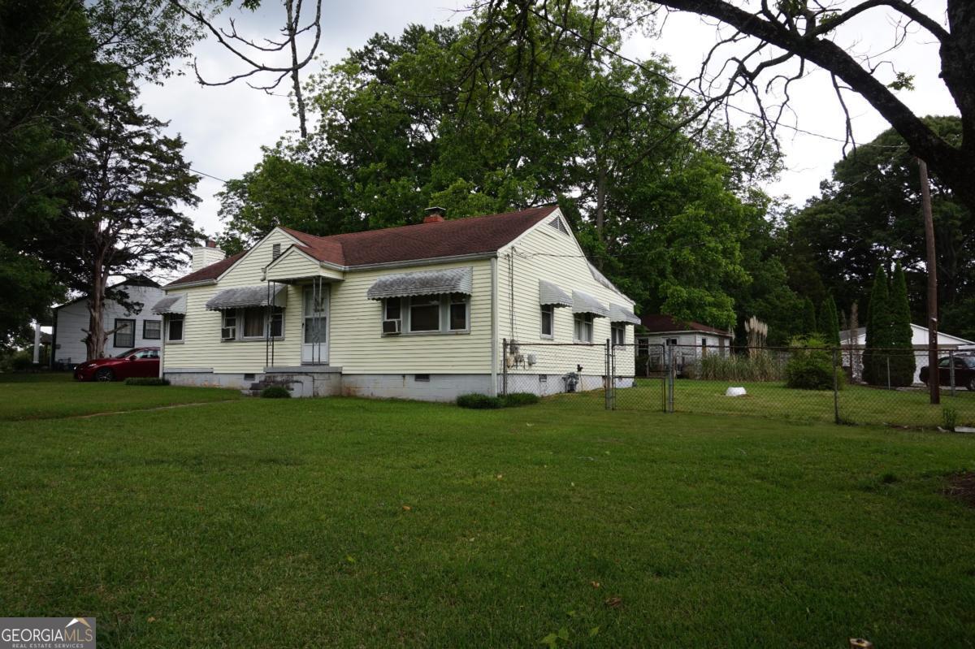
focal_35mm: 24
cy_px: 324
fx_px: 650
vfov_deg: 53.1
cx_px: 488
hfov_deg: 73.8
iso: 100
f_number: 8
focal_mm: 16
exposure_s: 1/80
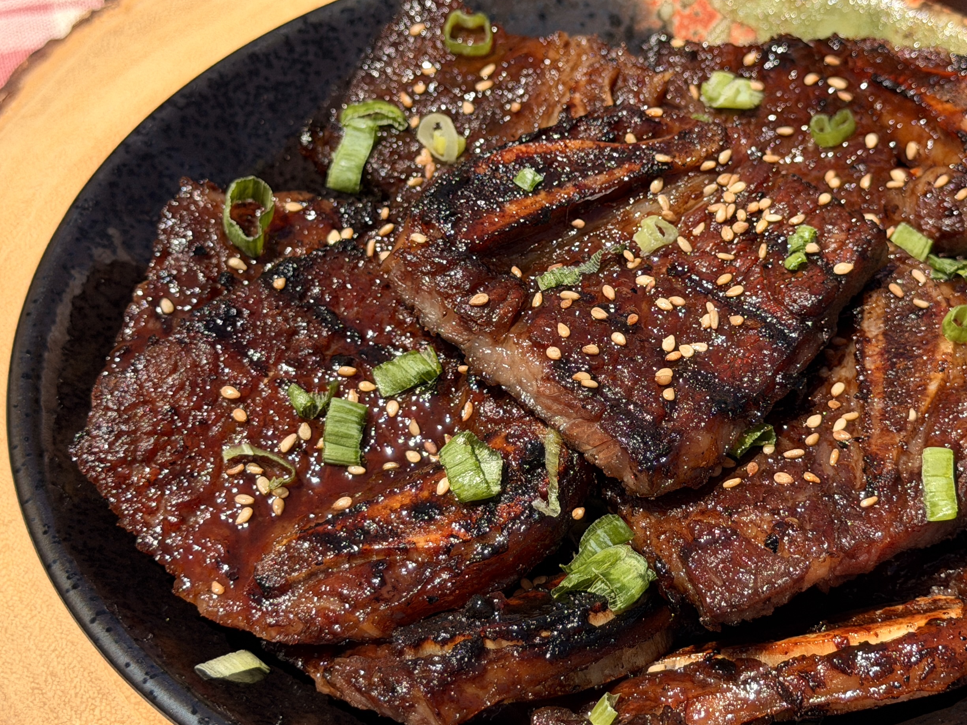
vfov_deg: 18.7
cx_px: 606
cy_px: 315
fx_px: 2207
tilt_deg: -48.1
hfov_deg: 24.6
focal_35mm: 79
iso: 80
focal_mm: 6.76
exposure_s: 1/6024
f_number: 1.78
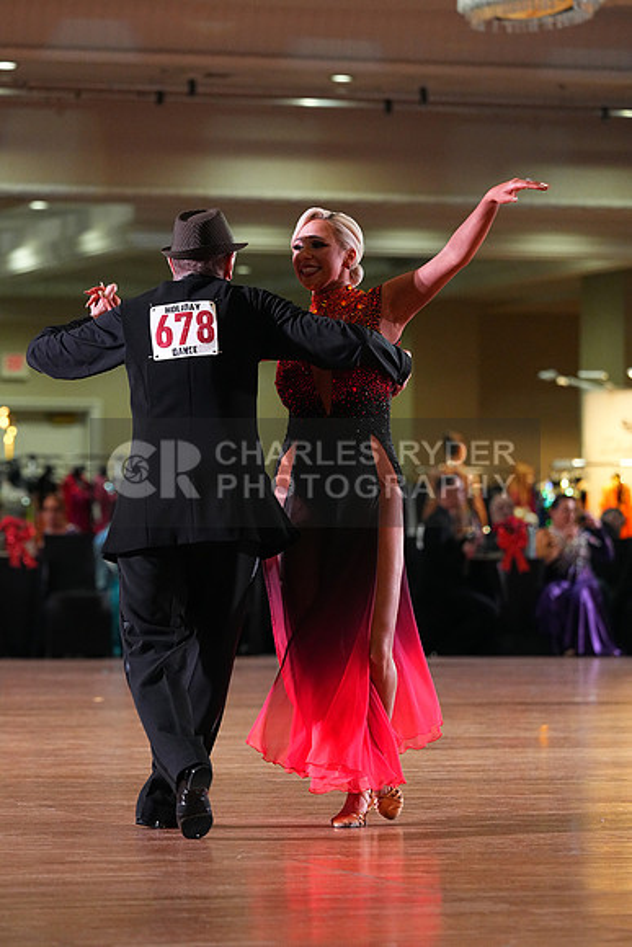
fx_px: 4395
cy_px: 474
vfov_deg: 12.3
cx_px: 316
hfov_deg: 8.2
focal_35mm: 167
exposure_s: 1/400
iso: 6400
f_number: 4.5
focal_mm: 167
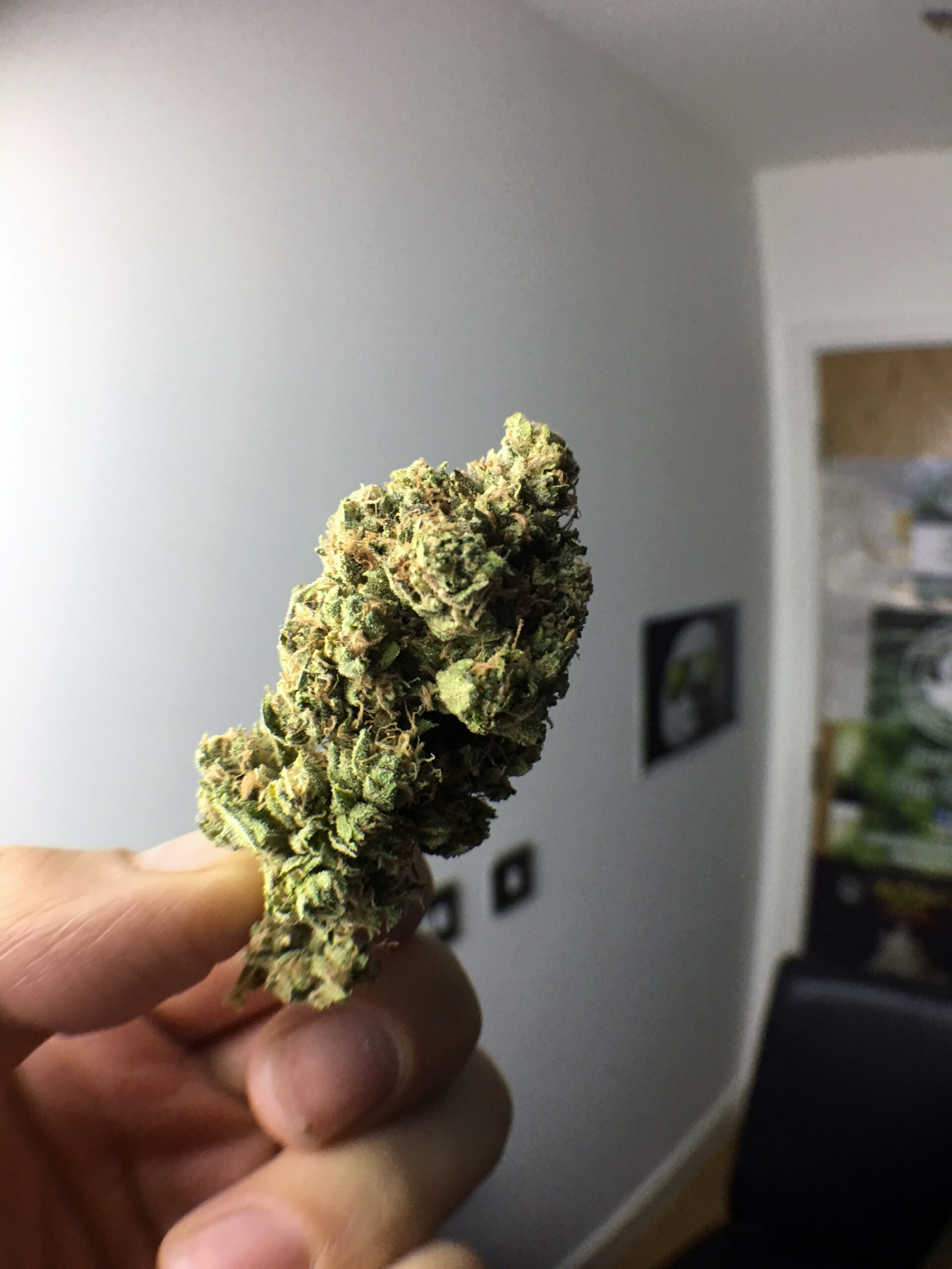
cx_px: 476
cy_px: 634
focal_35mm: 29
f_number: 2.2
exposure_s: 1/17
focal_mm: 4.15
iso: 50
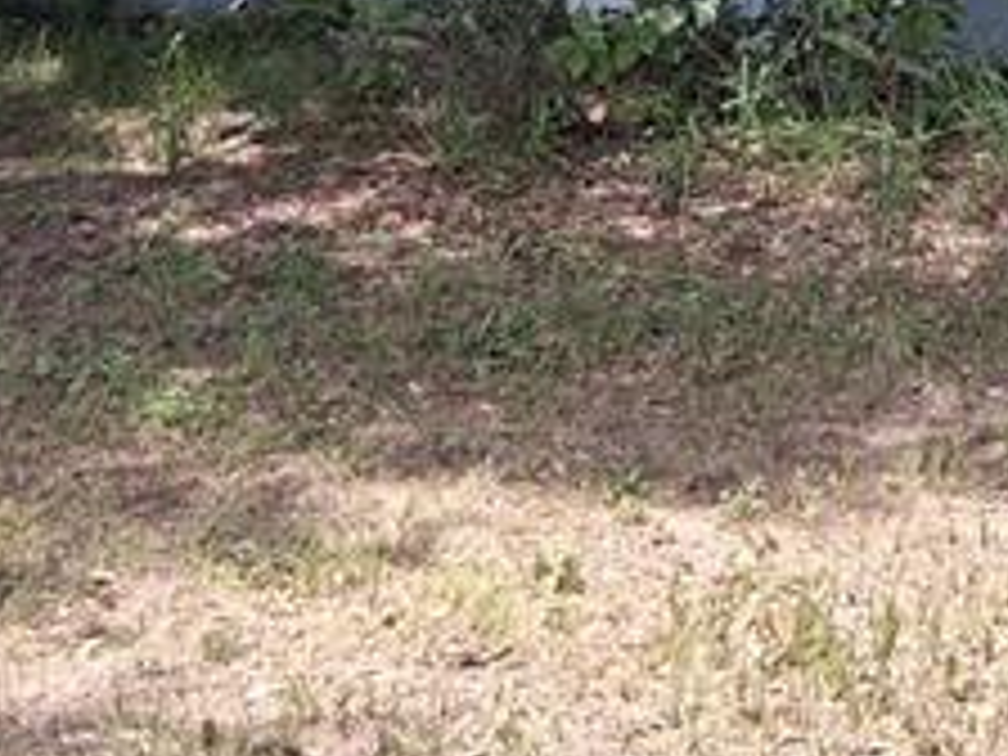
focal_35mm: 119
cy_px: -634
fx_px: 3465
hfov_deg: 16.1
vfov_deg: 11.5
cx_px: 1112
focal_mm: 3.98
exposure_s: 1/161
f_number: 1.8
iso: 25
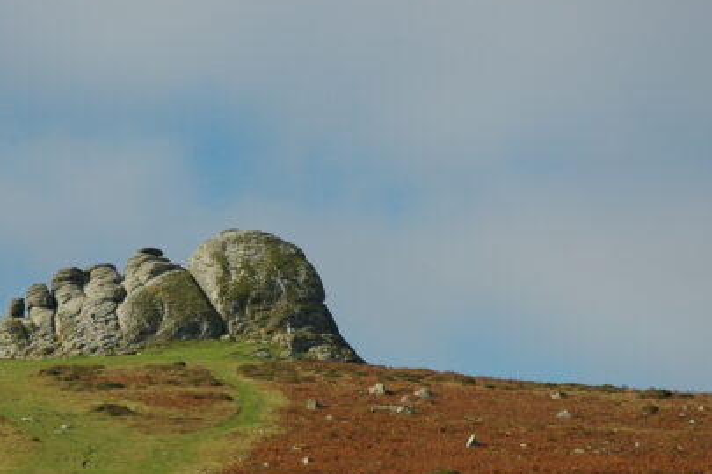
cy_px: 341
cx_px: 155
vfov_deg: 6.9
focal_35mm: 199
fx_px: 3935
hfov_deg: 10.3
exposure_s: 1/160
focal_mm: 70
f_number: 6.3
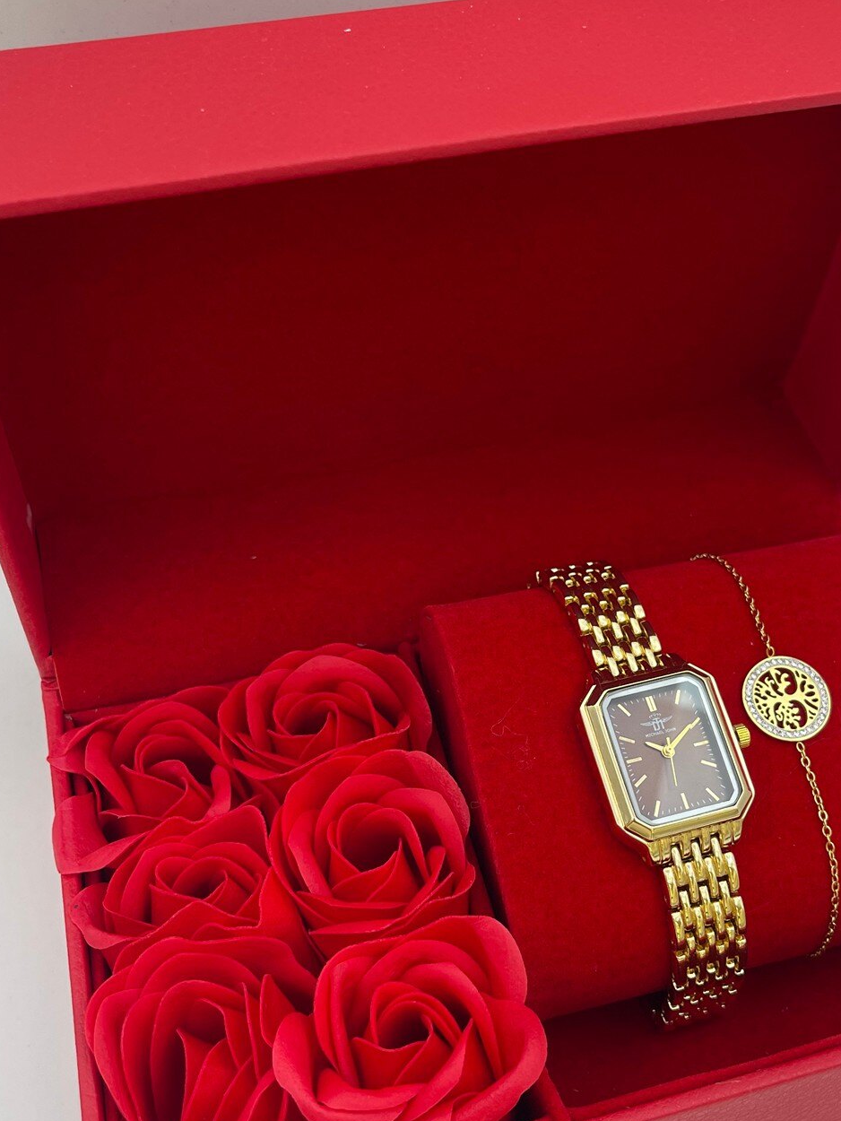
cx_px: 480
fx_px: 1295
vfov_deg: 46.8
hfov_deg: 35.9
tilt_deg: -47.1
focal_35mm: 40
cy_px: 552
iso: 64
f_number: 1.6
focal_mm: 5.1
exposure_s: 1/100
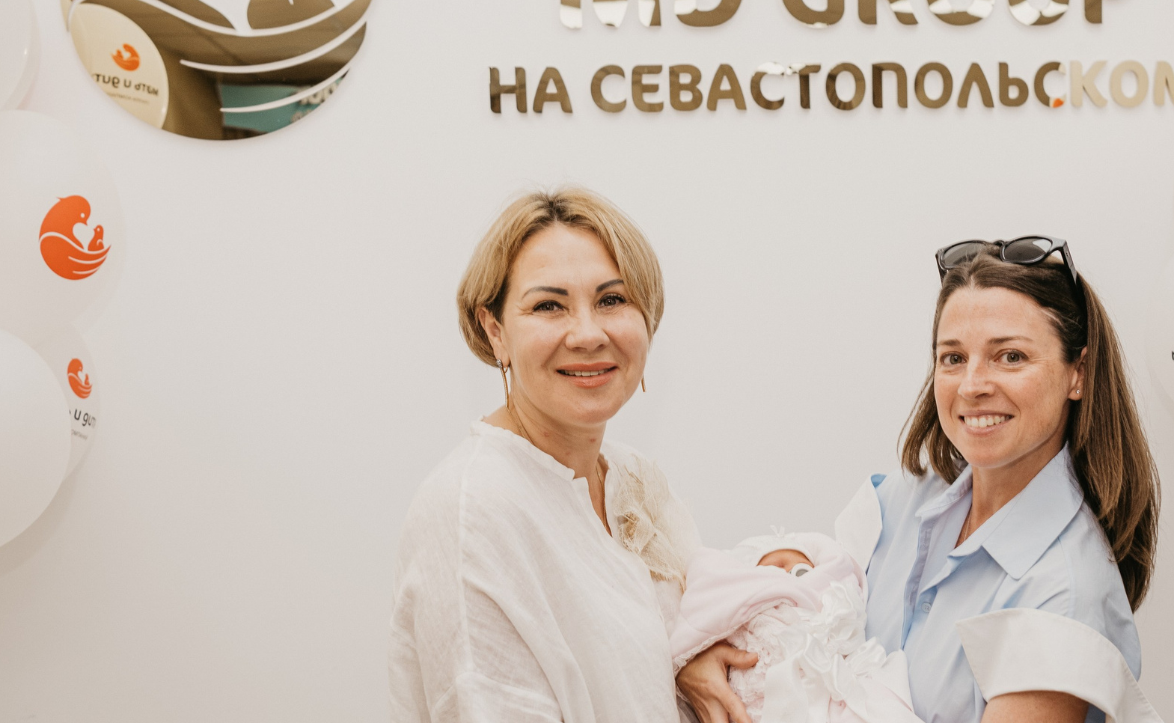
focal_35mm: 53
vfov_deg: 24.0
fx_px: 1689
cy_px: 502
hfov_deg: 37.9
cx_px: 780
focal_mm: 31
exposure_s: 1/160
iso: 400
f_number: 4
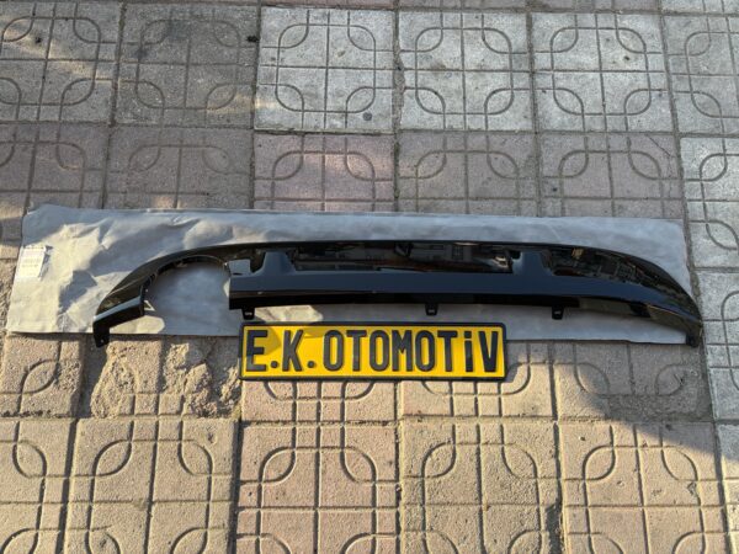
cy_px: 277
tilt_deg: -76.6
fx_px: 555
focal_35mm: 26
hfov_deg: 67.3
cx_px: 370
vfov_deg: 53.1
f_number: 1.6
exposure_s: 1/492
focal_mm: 5.96
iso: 50
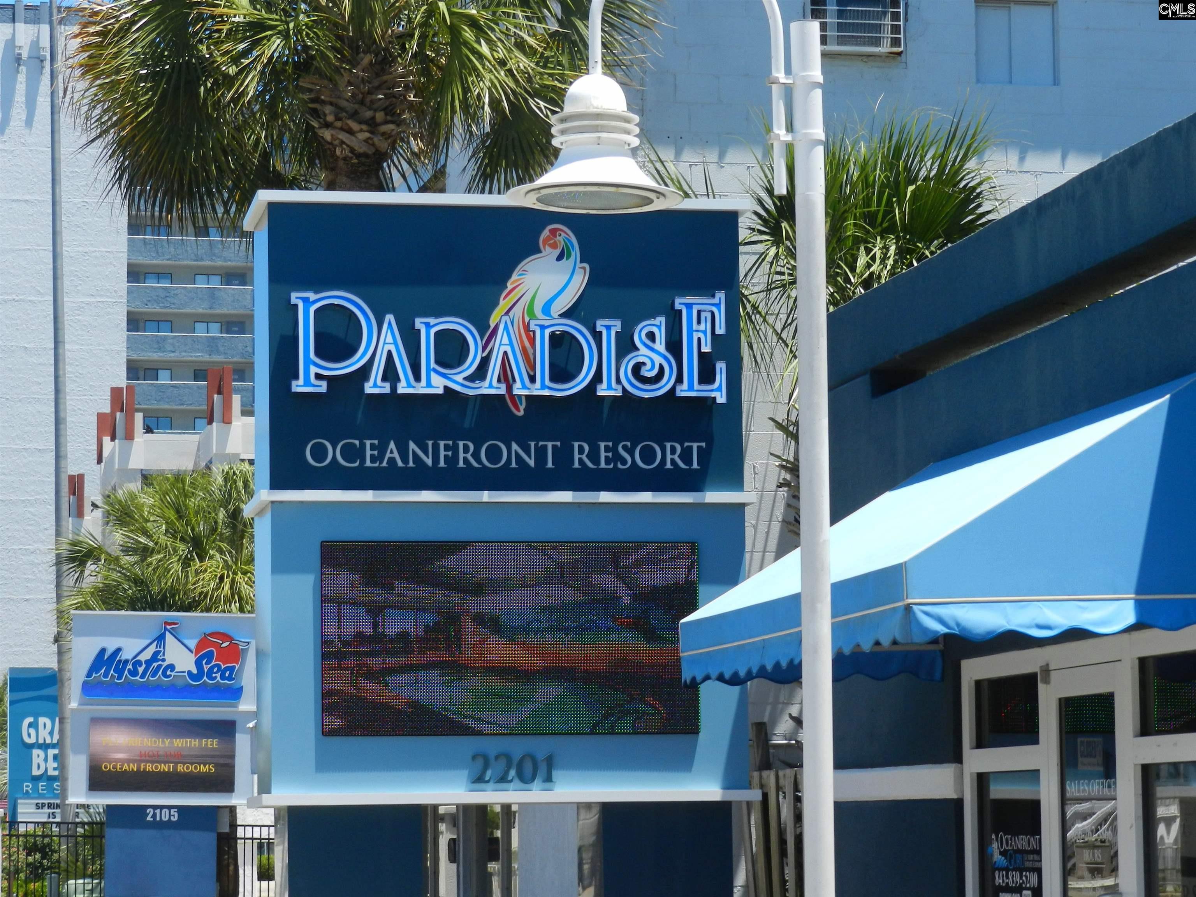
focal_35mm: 100
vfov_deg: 14.8
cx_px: 598
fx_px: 3455
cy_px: 448
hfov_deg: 19.6
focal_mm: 17.7
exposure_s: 1/640
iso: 160
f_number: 4.6
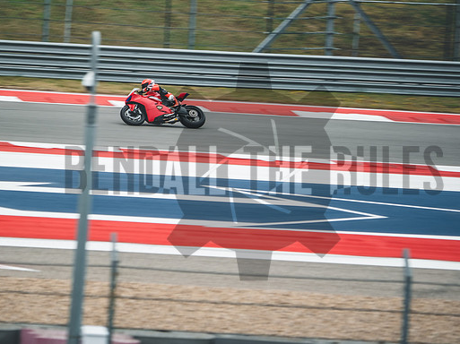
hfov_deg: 4.4
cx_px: 155
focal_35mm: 450
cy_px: 106
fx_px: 5976
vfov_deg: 3.3
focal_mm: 200
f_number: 2
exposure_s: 1/250
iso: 200
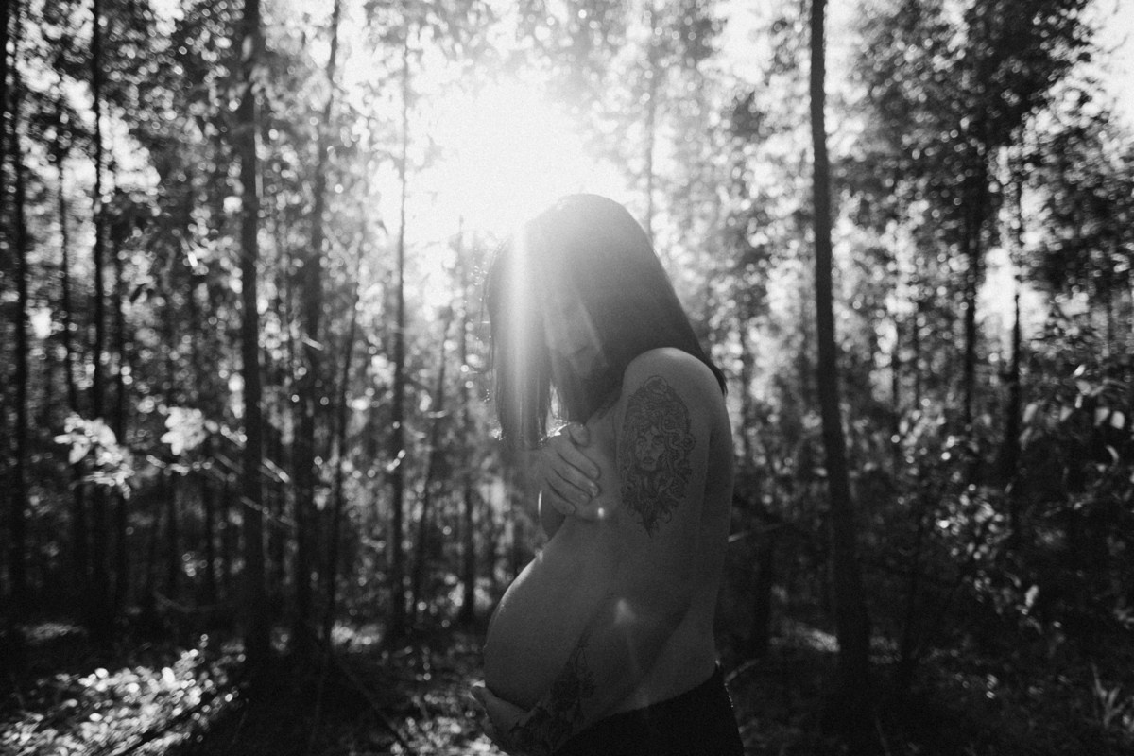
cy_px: 378
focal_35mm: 24
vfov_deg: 53.1
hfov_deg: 73.7
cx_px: 567
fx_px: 756
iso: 160
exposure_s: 1/500
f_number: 1.8
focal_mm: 16
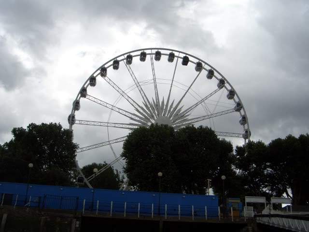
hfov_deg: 47.9
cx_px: 154
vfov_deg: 36.8
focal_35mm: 39
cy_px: 116
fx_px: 348
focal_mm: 8
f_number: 4.8
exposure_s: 1/640
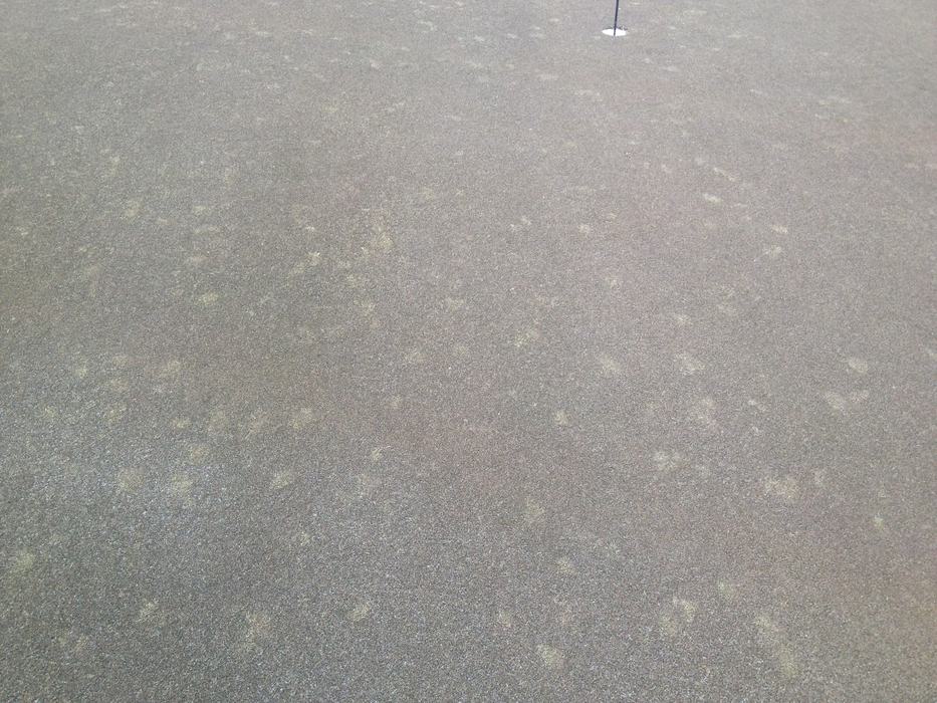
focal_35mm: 35
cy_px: 352
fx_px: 948
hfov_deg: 52.6
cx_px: 468
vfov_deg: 40.7
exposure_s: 1/40
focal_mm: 4.28
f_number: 2.4
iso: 64
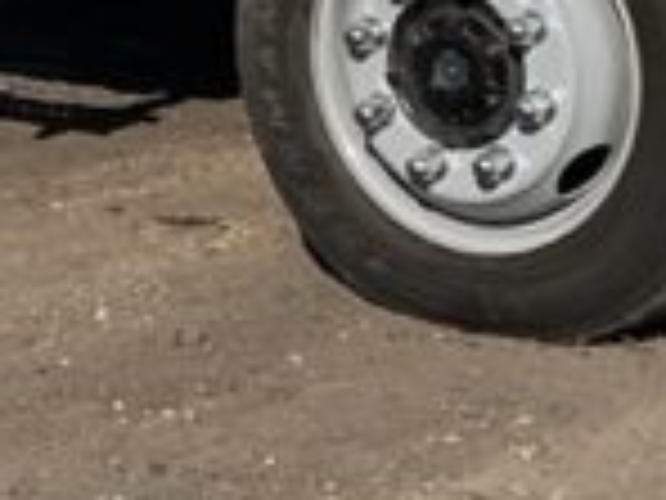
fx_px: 3867
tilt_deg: -6.7
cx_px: -112
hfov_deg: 9.7
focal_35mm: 201
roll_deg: -0.9
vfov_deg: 7.2
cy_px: -329
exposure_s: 1/3534
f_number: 1.8
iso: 16
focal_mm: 3
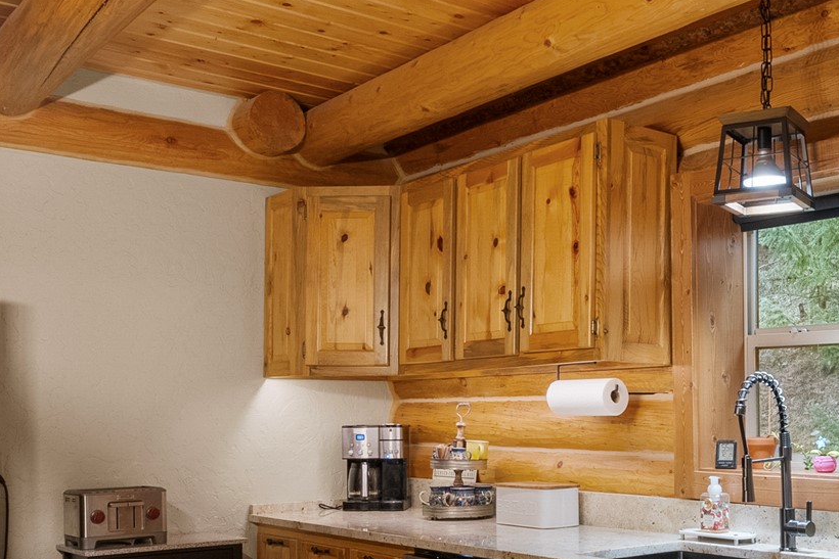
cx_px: 568
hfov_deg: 42.9
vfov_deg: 29.5
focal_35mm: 45
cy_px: 407
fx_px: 1049
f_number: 10
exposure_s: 1/80
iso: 1600
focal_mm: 17
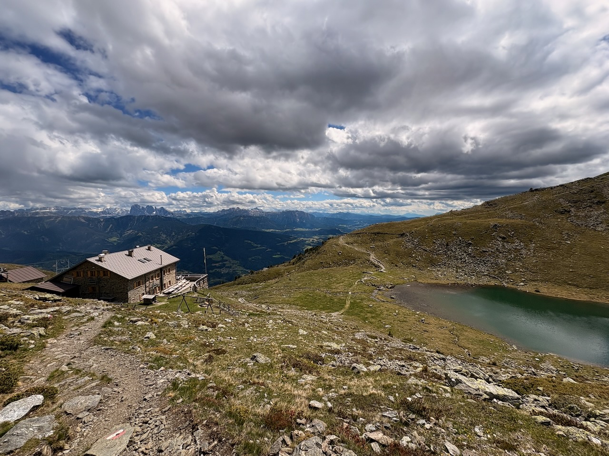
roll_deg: +0.5
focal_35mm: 14
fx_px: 246
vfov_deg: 85.7
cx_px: 304
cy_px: 228
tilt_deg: -4.7
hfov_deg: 102.1
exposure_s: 1/3717
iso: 50
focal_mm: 2.22
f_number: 2.2
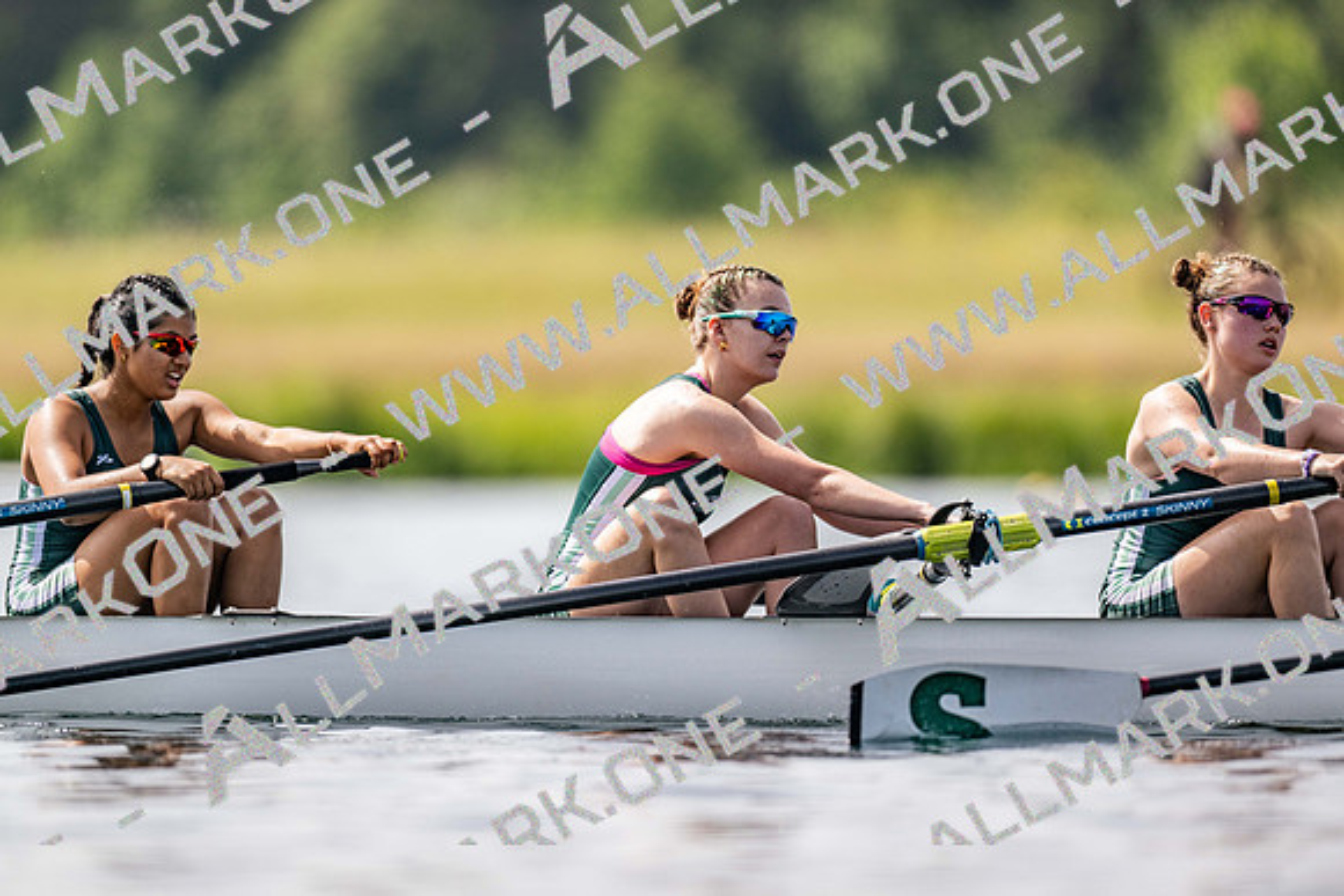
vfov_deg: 2.3
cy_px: 448
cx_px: 672
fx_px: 22404
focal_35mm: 600
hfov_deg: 3.4
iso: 200
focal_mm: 600
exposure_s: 1/2500
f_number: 4
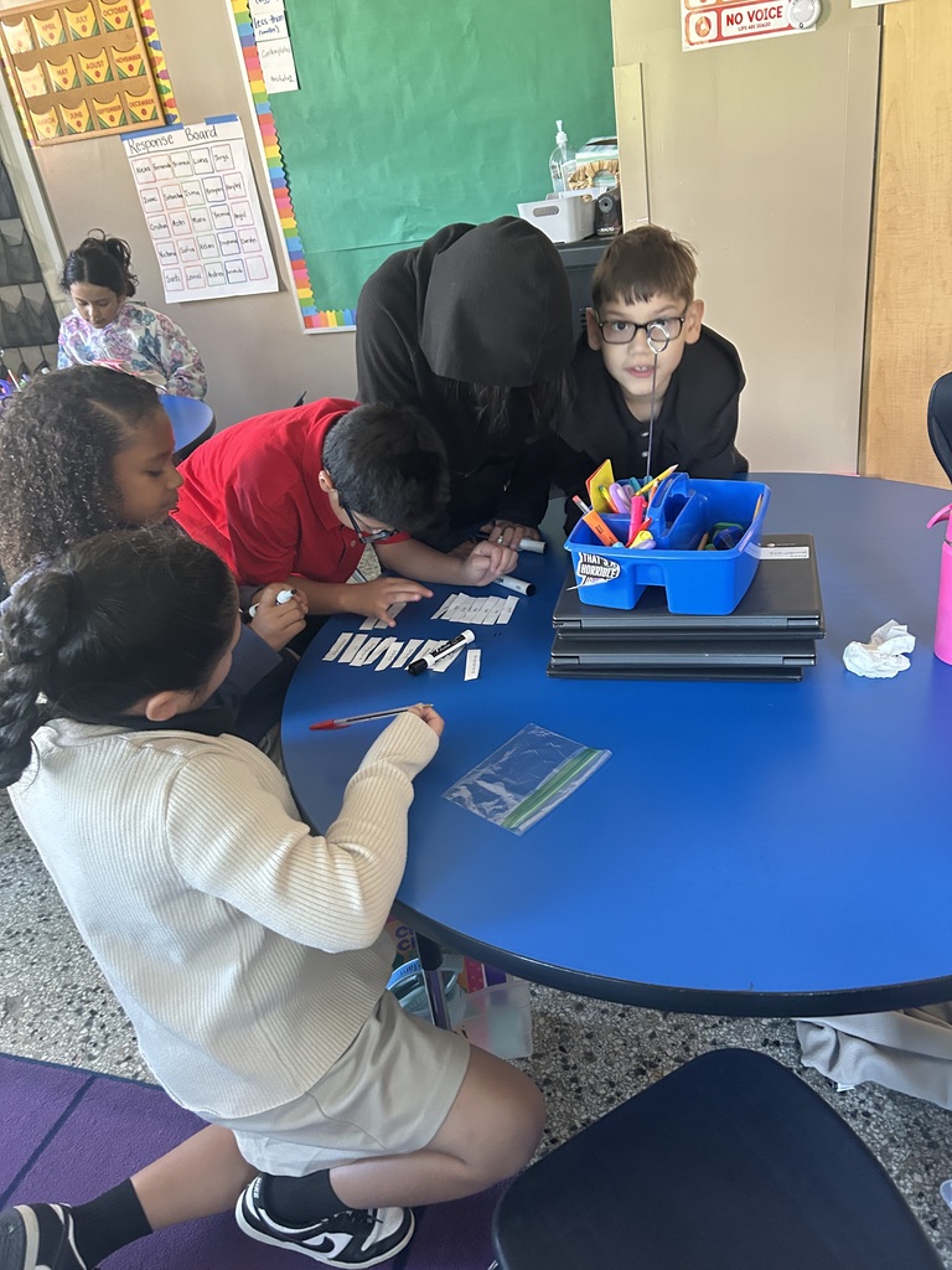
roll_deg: +6.4
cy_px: 635
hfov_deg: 53.1
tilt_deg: -28.7
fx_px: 953
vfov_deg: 67.3
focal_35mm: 26
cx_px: 476
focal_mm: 5.7
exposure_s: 1/60
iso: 400
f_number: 1.5
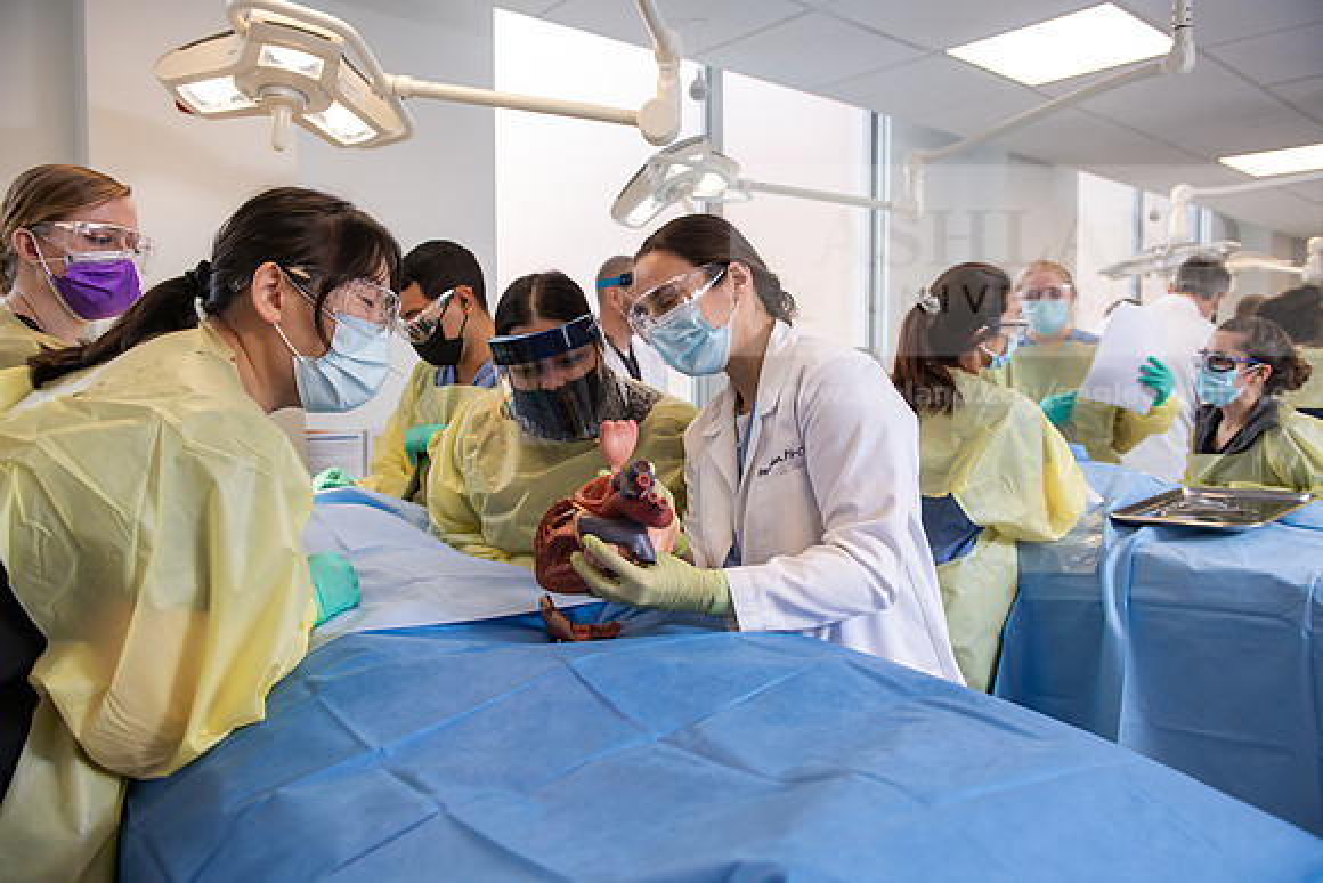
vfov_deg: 49.6
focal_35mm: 26
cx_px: 662
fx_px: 956
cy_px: 442
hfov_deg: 69.4
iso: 500
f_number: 4
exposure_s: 1/200
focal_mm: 26
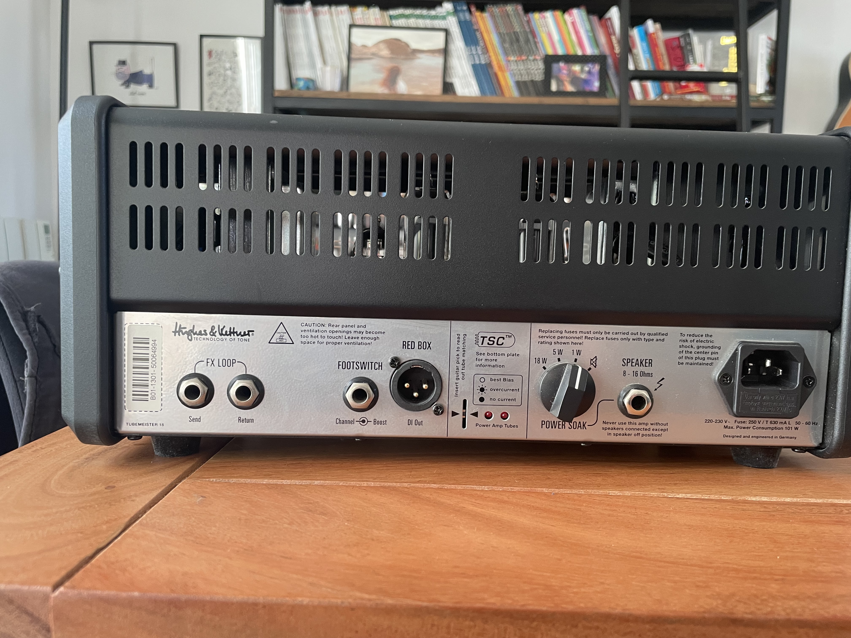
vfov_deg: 53.1
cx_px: 426
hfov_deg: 67.3
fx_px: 639
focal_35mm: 26
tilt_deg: -6.5
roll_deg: -0.2
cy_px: 319
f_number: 1.6
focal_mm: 4.2
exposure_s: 1/77
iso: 125
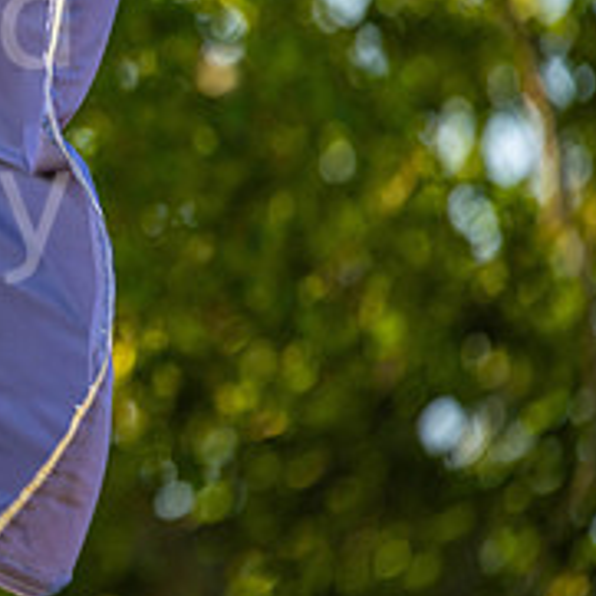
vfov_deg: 2.1
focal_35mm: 819
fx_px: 15954
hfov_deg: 2.1
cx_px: -349
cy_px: 44
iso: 200
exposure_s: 1/1000
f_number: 4.5
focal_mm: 300
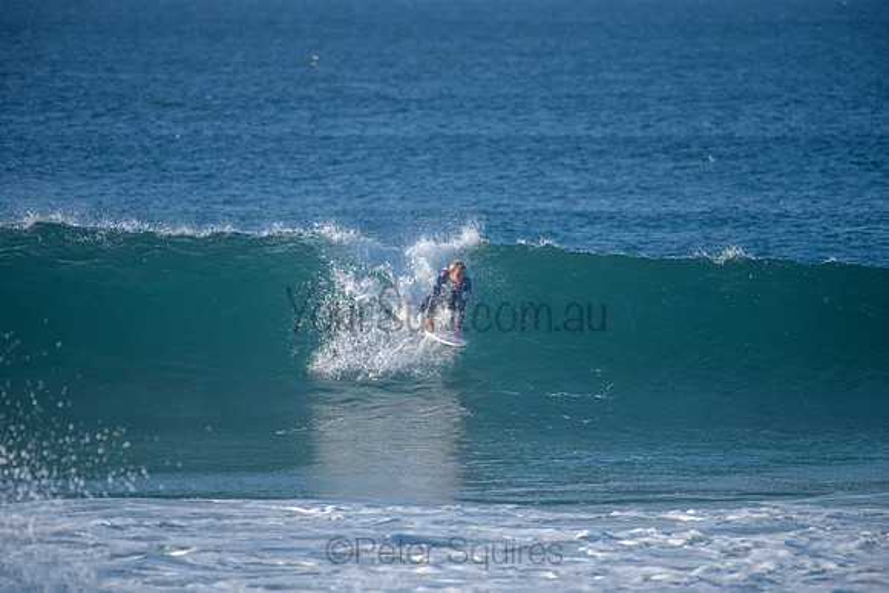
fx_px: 12715
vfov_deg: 2.7
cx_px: 444
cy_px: 296
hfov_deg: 4.0
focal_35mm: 515
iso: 280
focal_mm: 500
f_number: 5.6
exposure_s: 1/2000
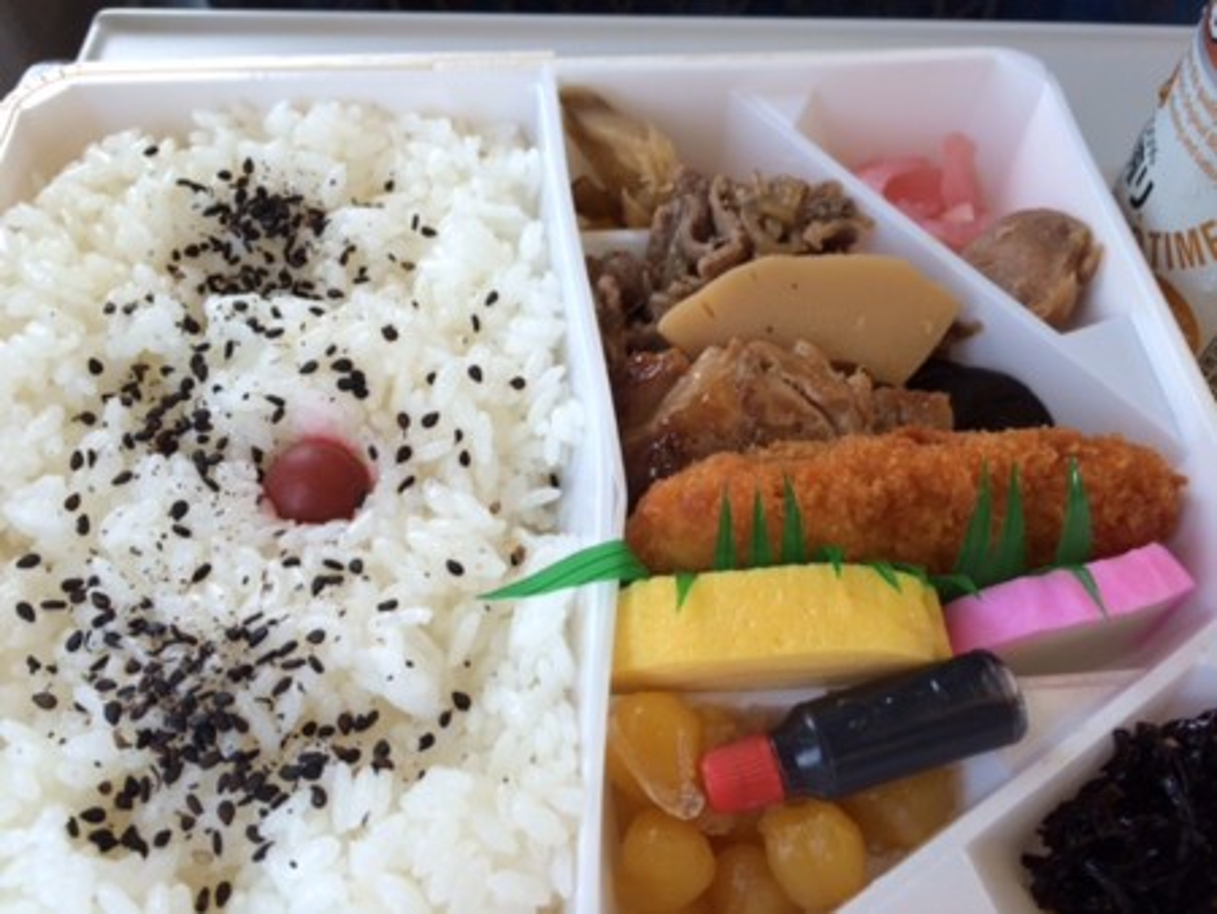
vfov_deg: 46.8
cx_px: 608
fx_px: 1055
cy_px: 457
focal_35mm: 30
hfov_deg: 59.9
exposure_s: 1/120
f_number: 2.2
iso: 50
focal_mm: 4.12
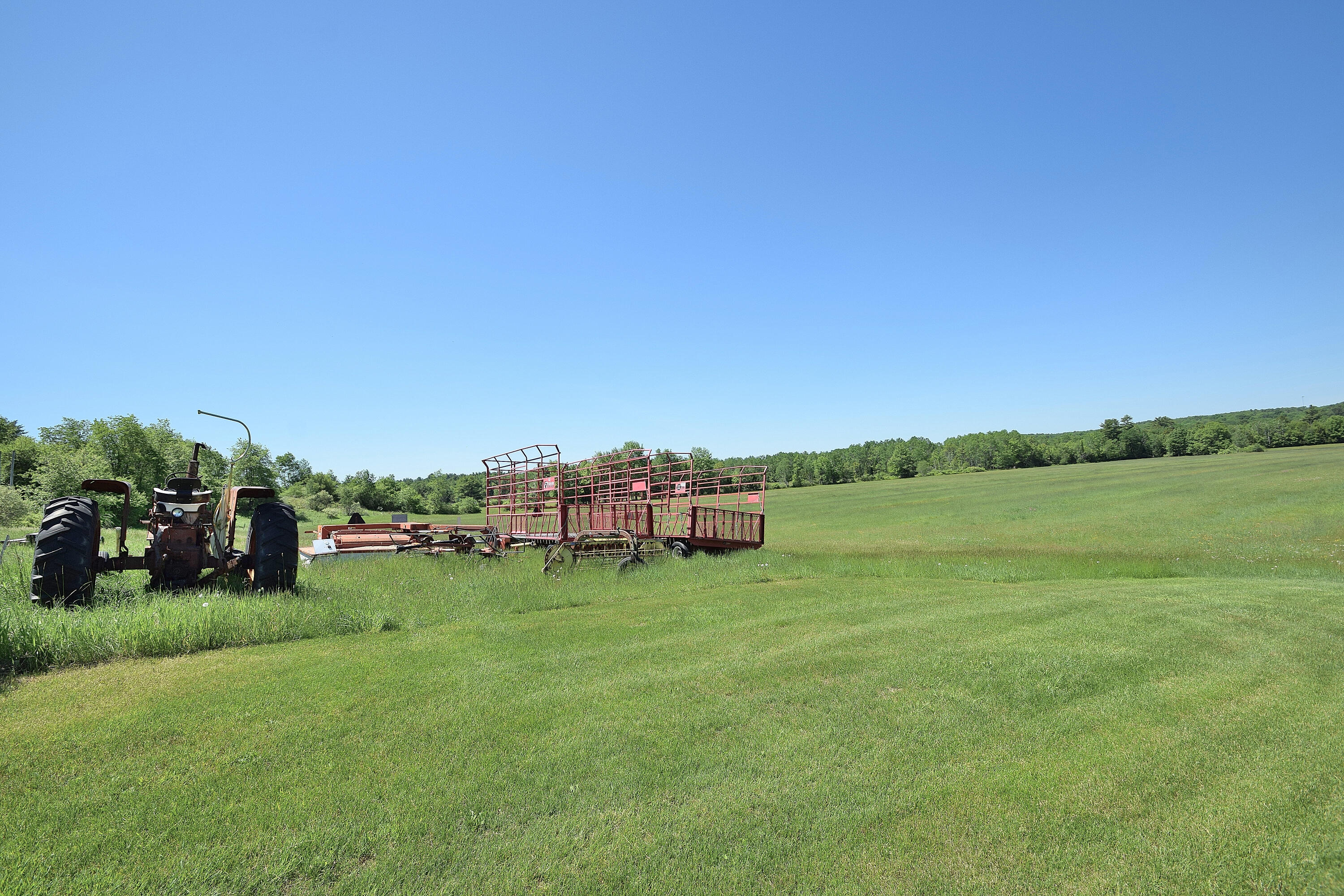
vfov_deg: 77.3
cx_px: 672
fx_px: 560
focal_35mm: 15
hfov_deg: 100.4
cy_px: 448
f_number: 9
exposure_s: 1/320
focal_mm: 10
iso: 200
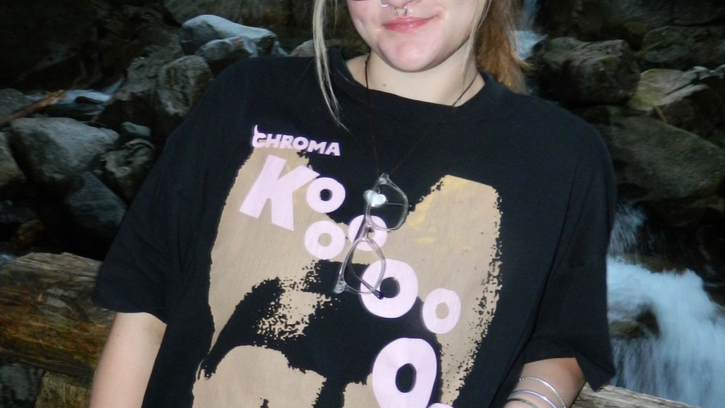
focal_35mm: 37
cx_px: 362
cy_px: 81
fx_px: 711
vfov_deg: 31.2
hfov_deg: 54.0
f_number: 3.1
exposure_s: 1/30
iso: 200
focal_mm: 4.5
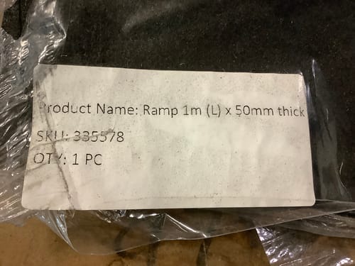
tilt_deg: -77.3
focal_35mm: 31
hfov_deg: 58.4
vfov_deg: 45.4
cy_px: 133
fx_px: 318
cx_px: 178
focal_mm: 3.3
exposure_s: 1/33
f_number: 2.4
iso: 250
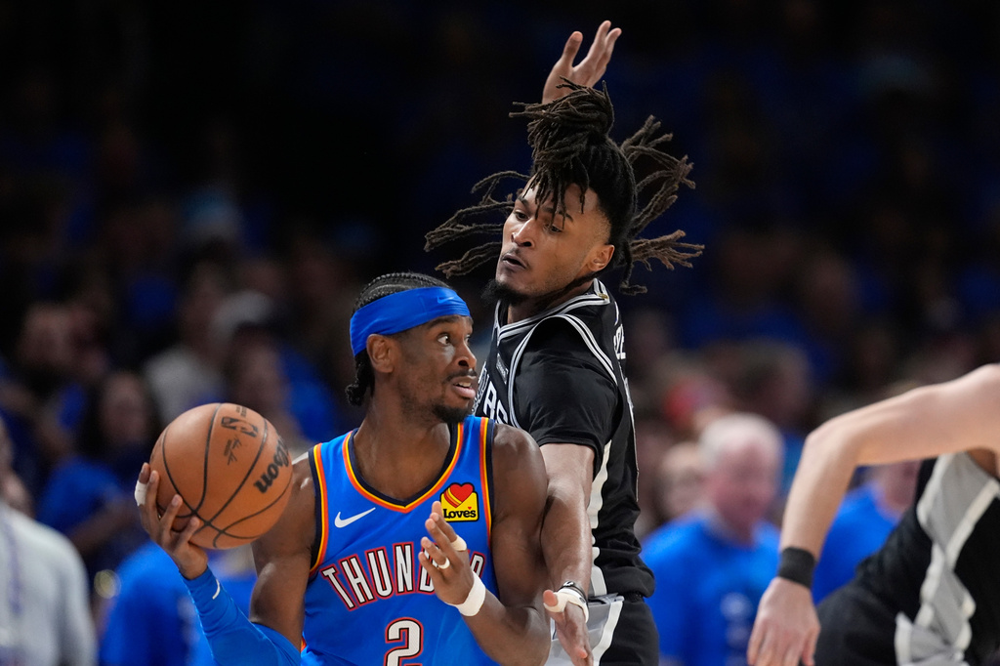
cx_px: 500
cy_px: 333
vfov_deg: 3.4
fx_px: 11107
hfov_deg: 5.2
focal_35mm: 400
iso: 4000
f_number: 3.2
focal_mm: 400
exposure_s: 1/1600
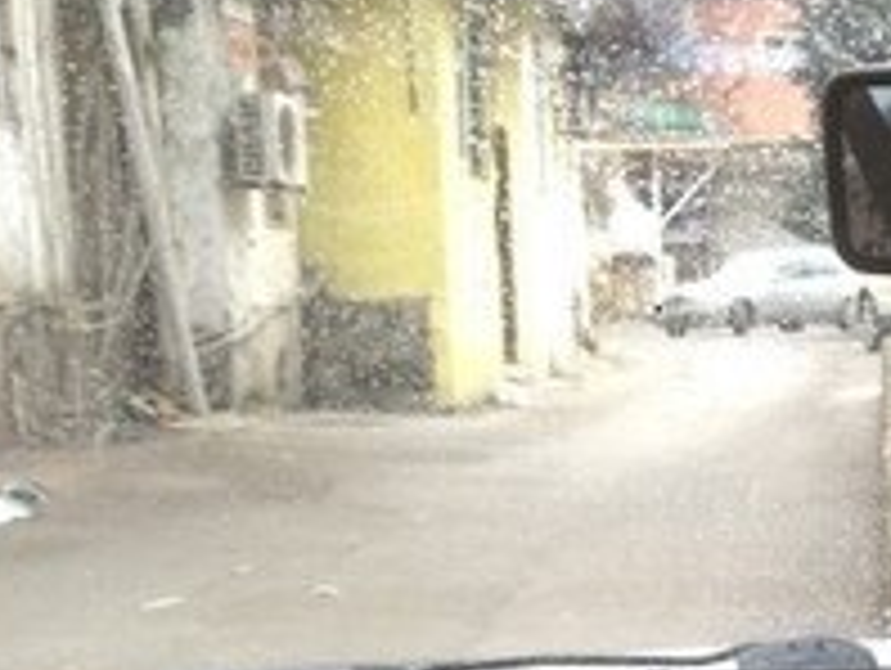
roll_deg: -1.5
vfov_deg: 12.9
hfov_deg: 17.1
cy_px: 969
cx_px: 1066
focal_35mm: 110
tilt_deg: -14.3
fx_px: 2835
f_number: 2.4
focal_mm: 4.12
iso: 50
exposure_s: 1/20
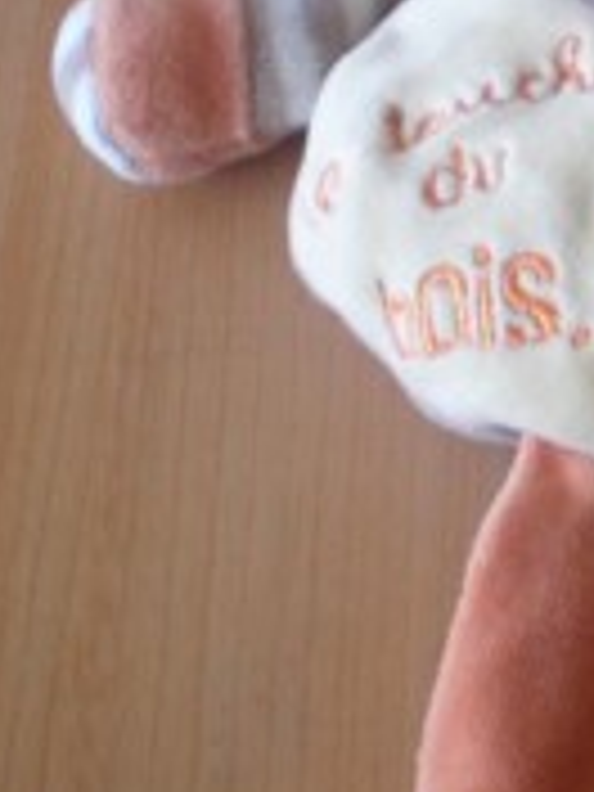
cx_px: 774
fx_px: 2563
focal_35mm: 112
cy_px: 225
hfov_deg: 12.8
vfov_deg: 17.5
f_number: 3.1
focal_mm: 6.3
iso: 128
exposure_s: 1/60.7
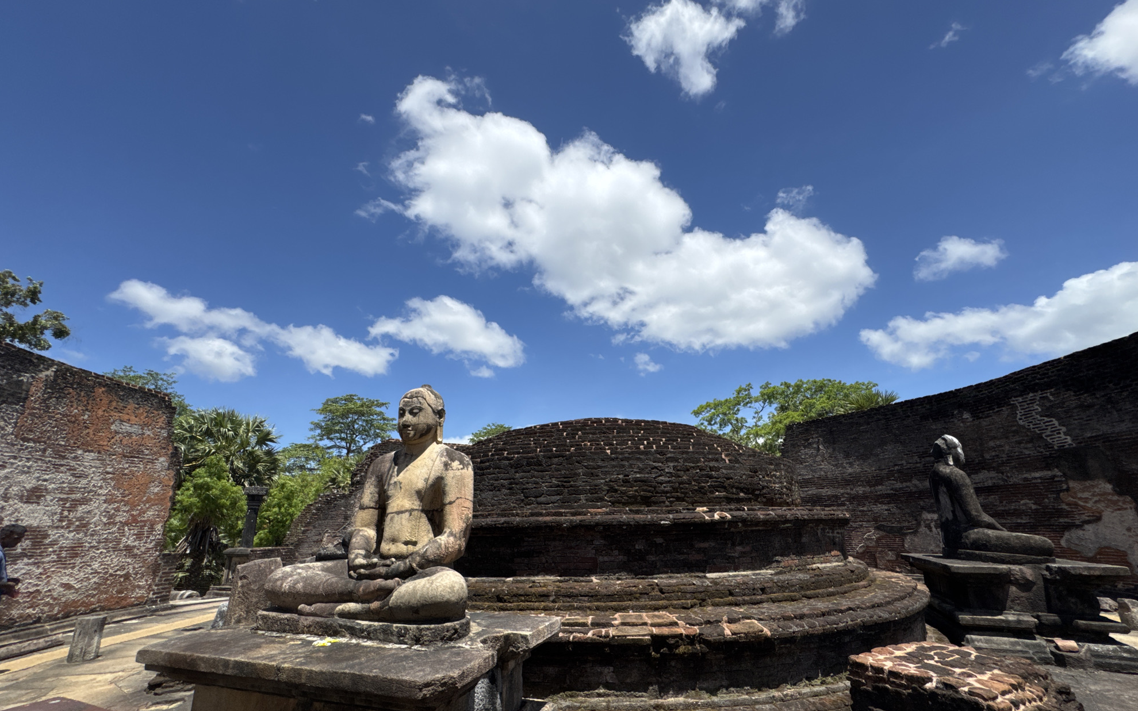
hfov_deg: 101.5
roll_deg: +1.3
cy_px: 385
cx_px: 569
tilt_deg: +17.4
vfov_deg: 74.7
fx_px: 465
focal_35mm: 15
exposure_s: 1/3106
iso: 50
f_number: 2.2
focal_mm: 2.22
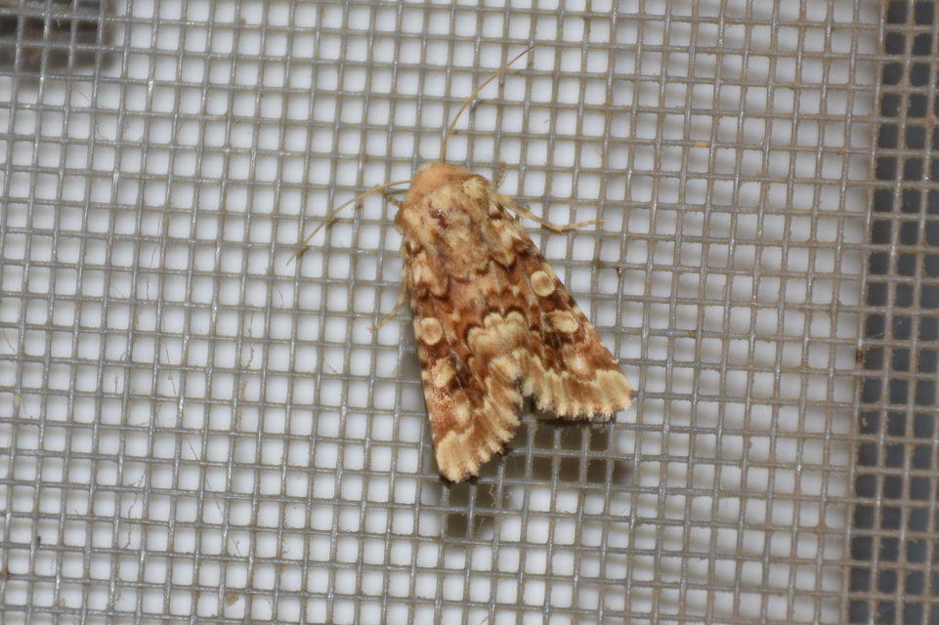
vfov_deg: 6.5
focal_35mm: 210
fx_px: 5475
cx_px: 470
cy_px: 312
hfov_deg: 9.8
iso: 320
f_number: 5.6
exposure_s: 1/60
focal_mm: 140
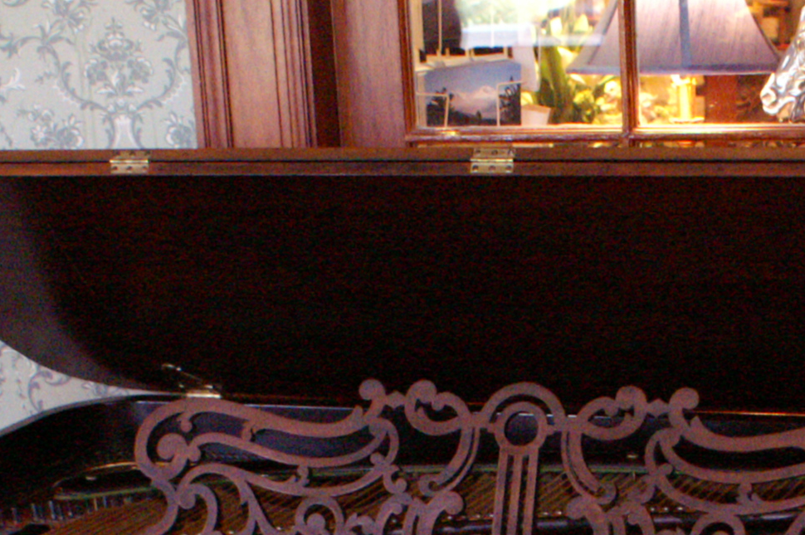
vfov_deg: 14.2
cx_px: 652
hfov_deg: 21.6
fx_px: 2078
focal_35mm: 93
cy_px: 642
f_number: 4
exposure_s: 1/80
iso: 3200
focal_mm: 20
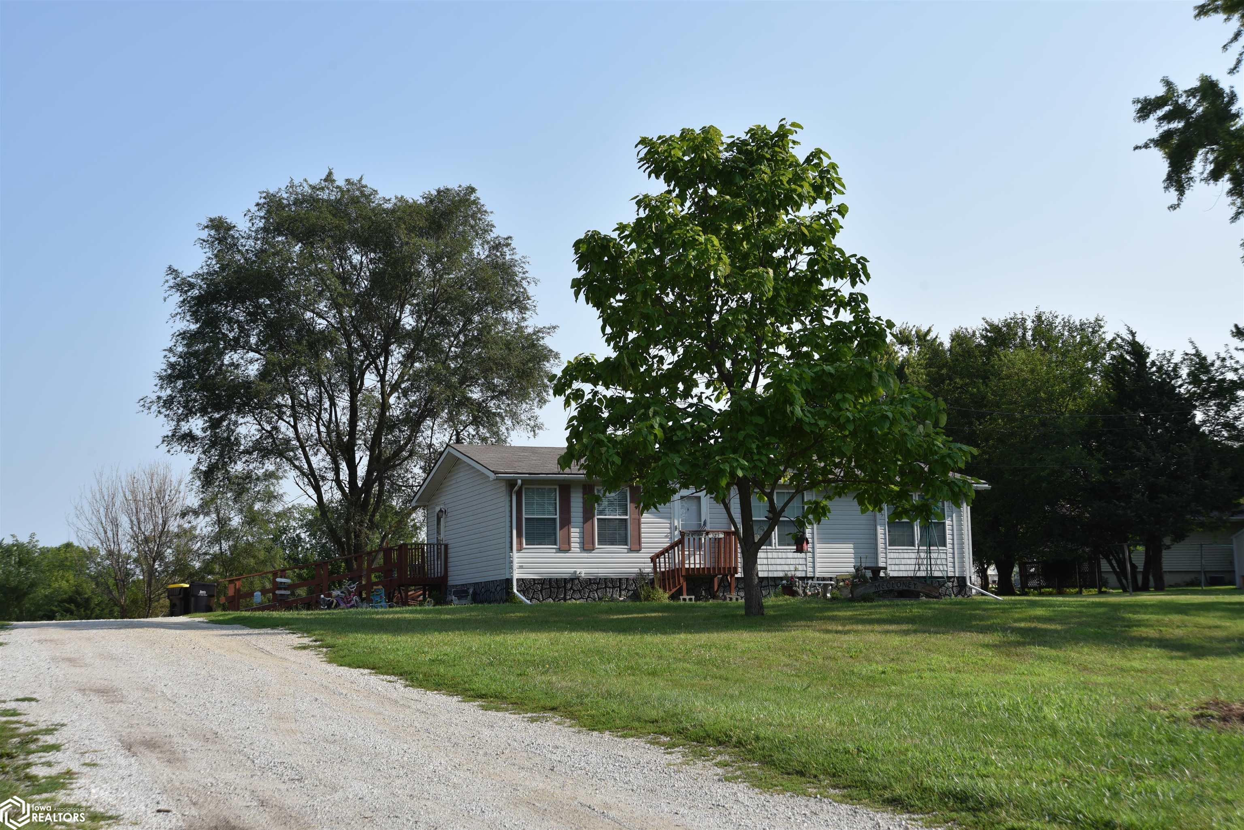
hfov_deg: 46.4
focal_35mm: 42
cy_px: 415
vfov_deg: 31.9
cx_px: 622
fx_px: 1452
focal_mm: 42
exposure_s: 1/400
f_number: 10
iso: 200
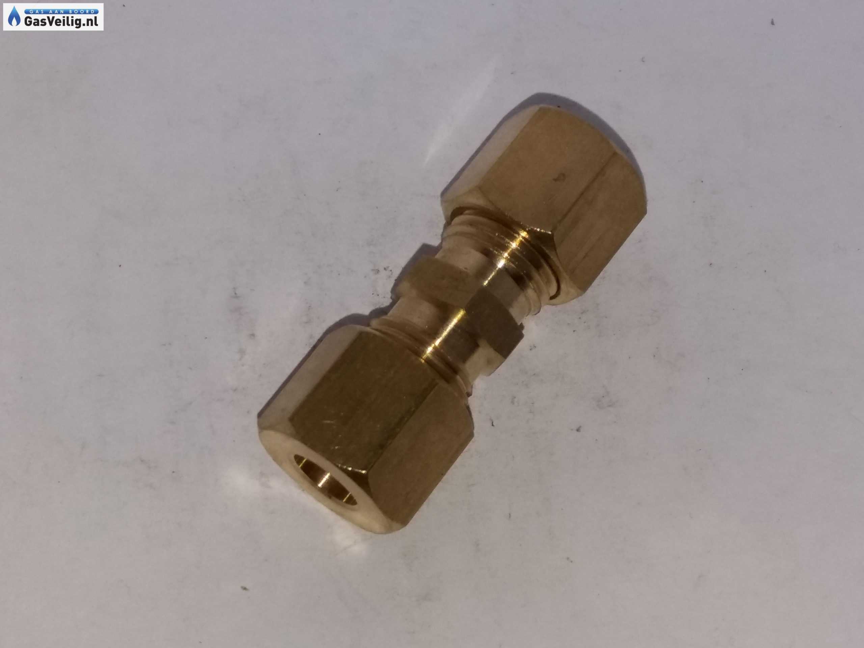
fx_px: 699
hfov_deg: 63.4
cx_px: 432
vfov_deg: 49.7
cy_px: 324
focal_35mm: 28
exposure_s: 1/518
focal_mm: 3.7
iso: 64
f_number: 1.9
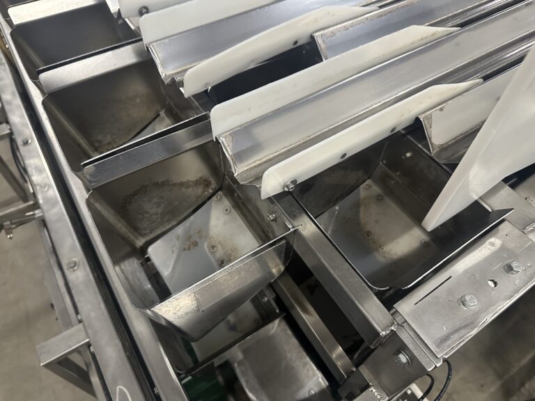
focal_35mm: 24
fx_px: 371
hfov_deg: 71.6
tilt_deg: -53.3
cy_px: 200
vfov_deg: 56.8
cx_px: 268
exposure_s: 1/50
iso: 640
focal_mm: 6.86
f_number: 1.78
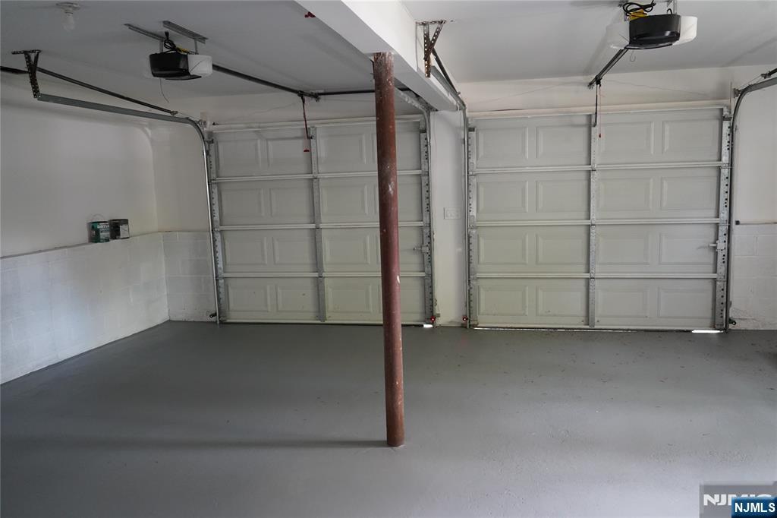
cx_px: 388
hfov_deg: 65.5
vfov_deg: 46.4
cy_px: 259
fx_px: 604
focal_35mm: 28
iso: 4000
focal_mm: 28
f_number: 3.5
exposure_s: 1/160
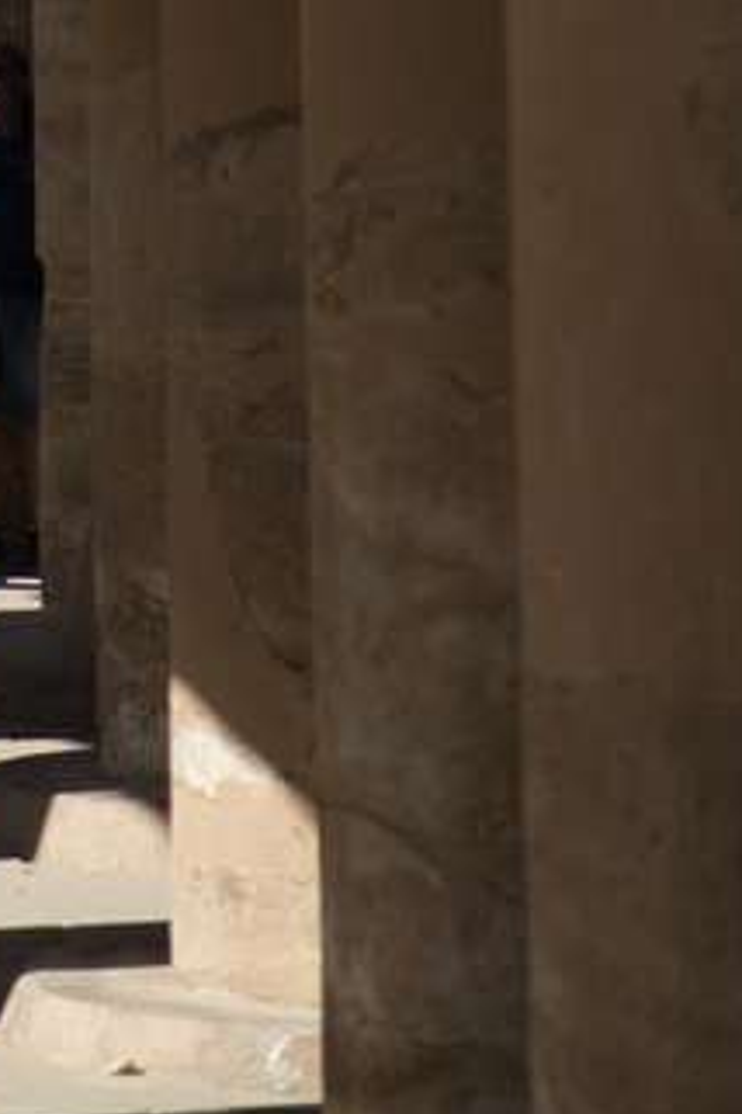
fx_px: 8316
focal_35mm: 269
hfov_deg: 5.1
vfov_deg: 7.5
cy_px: -562
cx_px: -437
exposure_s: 1/250
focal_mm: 50
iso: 200
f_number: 2.8
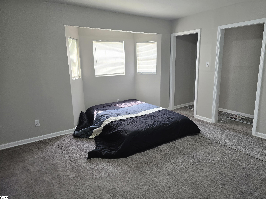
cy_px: 100
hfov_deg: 73.9
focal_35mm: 23
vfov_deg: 58.9
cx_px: 133
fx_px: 177
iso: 160
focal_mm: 6.3
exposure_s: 1/120
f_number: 1.7
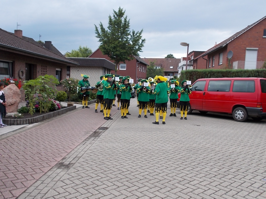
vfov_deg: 41.8
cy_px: 100
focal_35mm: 34
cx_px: 133
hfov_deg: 54.0
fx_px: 261
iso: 80
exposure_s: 1/200
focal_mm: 6
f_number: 3.6
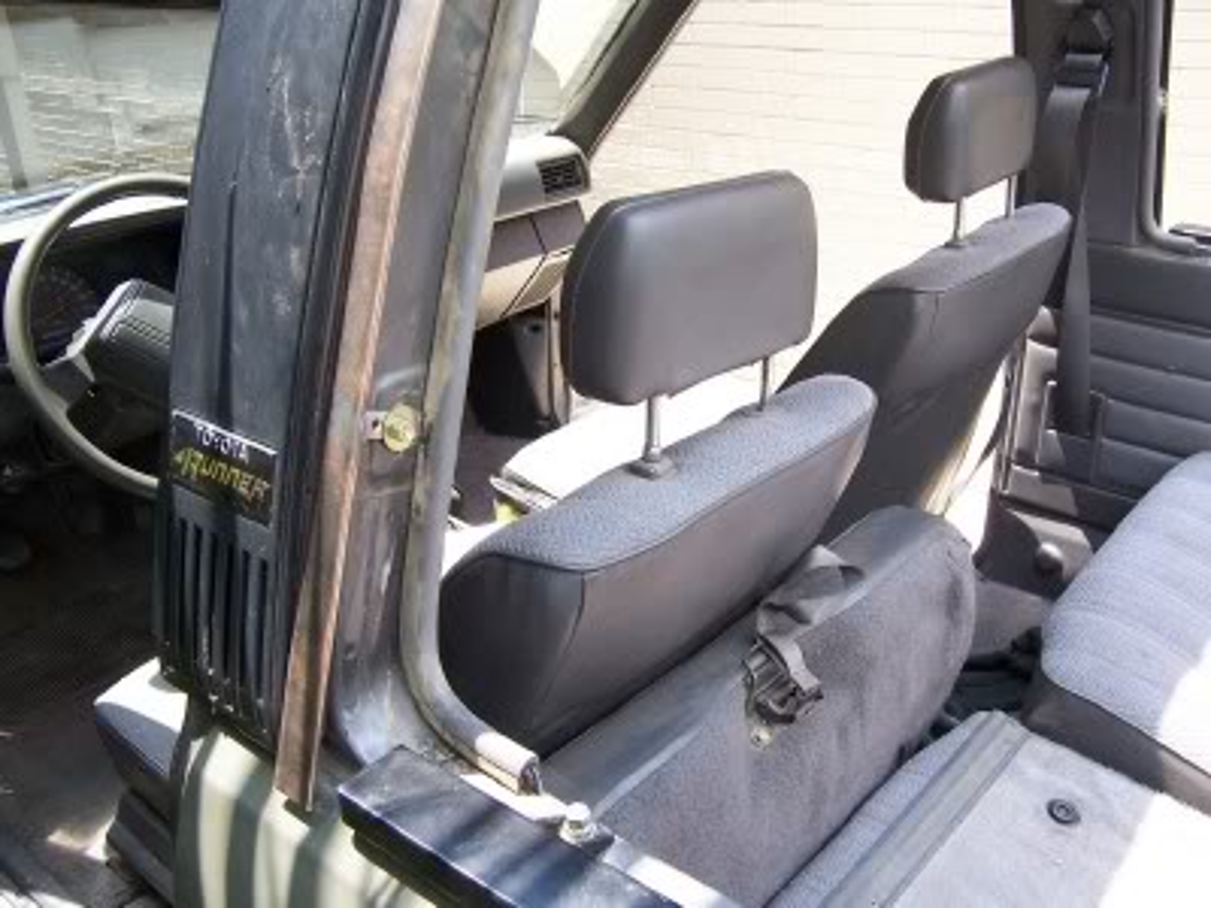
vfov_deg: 42.9
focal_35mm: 33
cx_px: 606
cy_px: 454
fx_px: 1154
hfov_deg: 55.4
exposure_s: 1/125
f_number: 3.4
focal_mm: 5.5
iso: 80
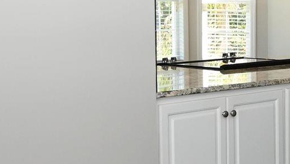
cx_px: 357
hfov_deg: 18.2
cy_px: 86
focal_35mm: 111
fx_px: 854
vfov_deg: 10.9
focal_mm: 12
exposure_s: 1/200
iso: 400
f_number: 3.5
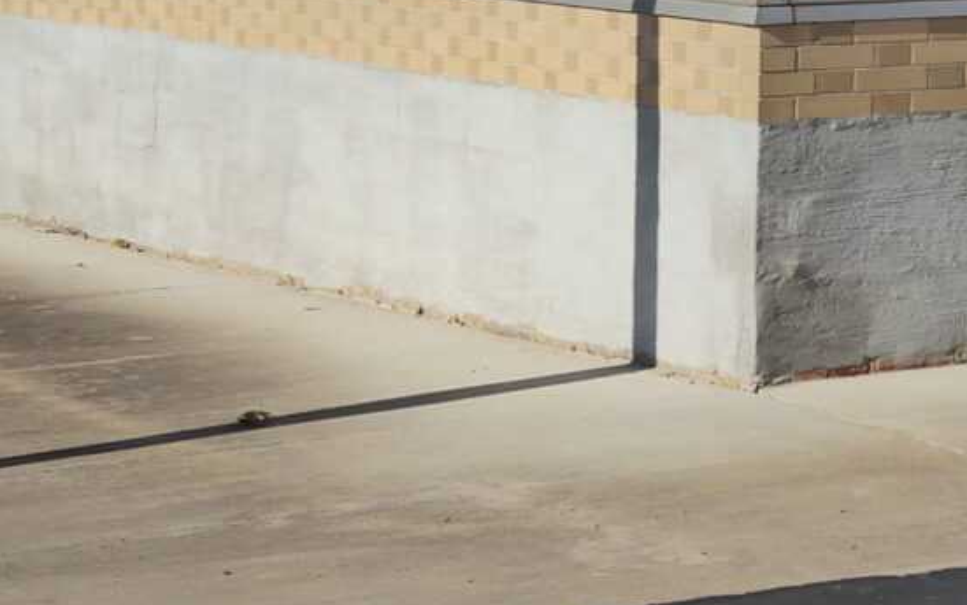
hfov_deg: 12.3
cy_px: -434
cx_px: 2160
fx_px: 3744
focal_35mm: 142
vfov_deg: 8.9
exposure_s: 1/320
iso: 100
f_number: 7.1
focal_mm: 20
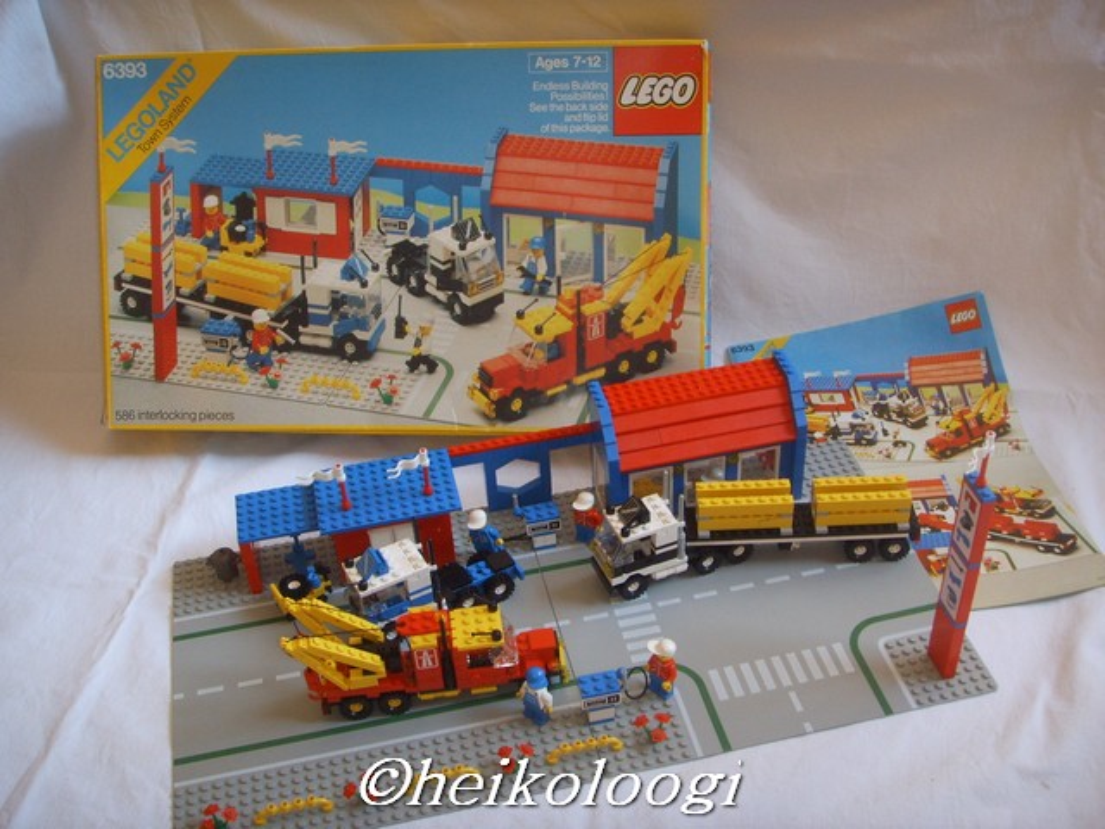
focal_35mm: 39
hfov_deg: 47.9
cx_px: 552
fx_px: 1245
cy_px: 414
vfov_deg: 36.8
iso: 100
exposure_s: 1/45
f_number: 3.5
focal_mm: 6.6
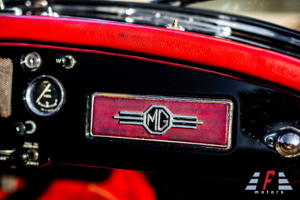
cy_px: 100
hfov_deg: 39.6
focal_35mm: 50
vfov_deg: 26.9
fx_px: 416
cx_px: 150
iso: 100
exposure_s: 1/2500
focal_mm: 50
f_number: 2
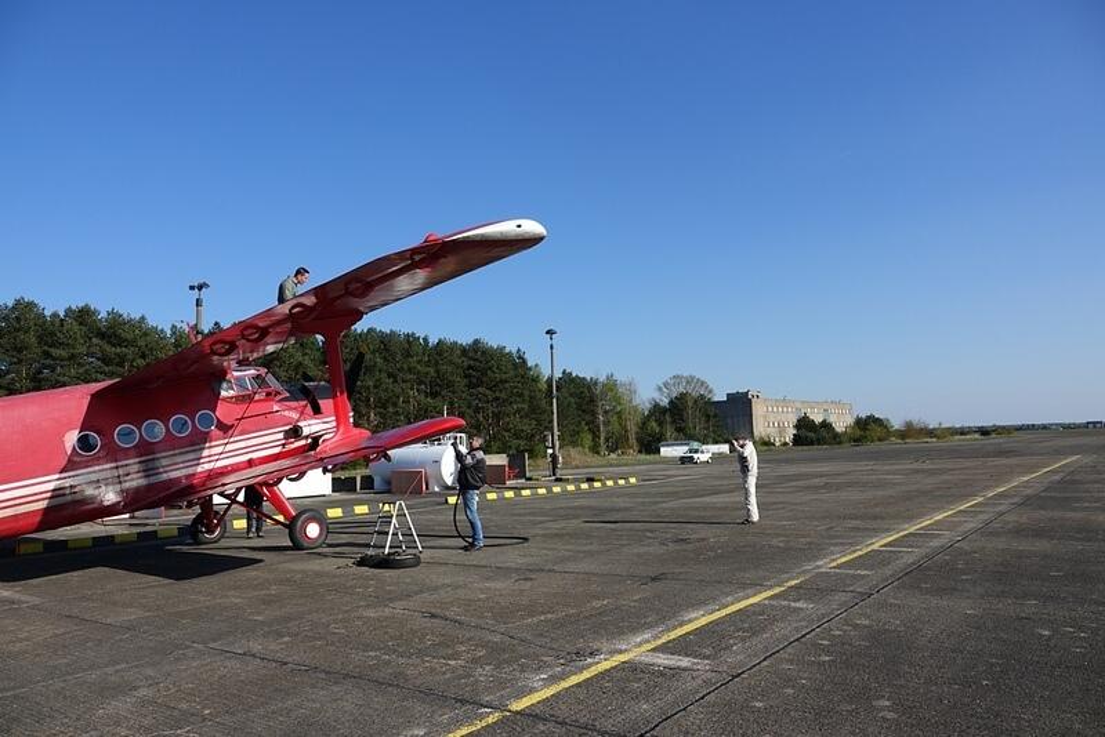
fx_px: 737
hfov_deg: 73.7
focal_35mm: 24
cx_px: 552
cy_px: 368
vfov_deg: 53.2
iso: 100
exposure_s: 1/800
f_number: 4
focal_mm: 8.8
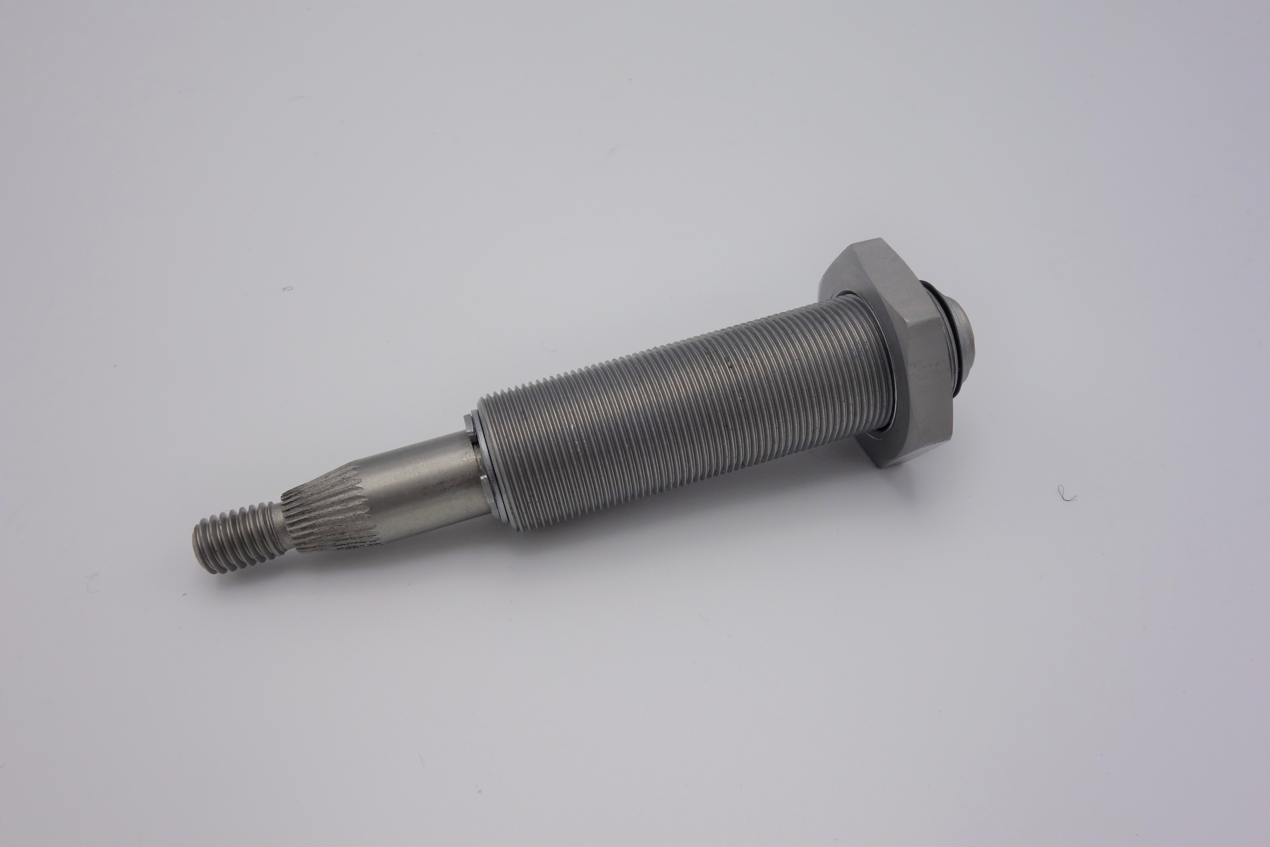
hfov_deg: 65.5
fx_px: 988
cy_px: 424
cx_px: 635
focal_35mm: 28
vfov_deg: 46.4
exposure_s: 1/100
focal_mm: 10.4
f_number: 10
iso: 125
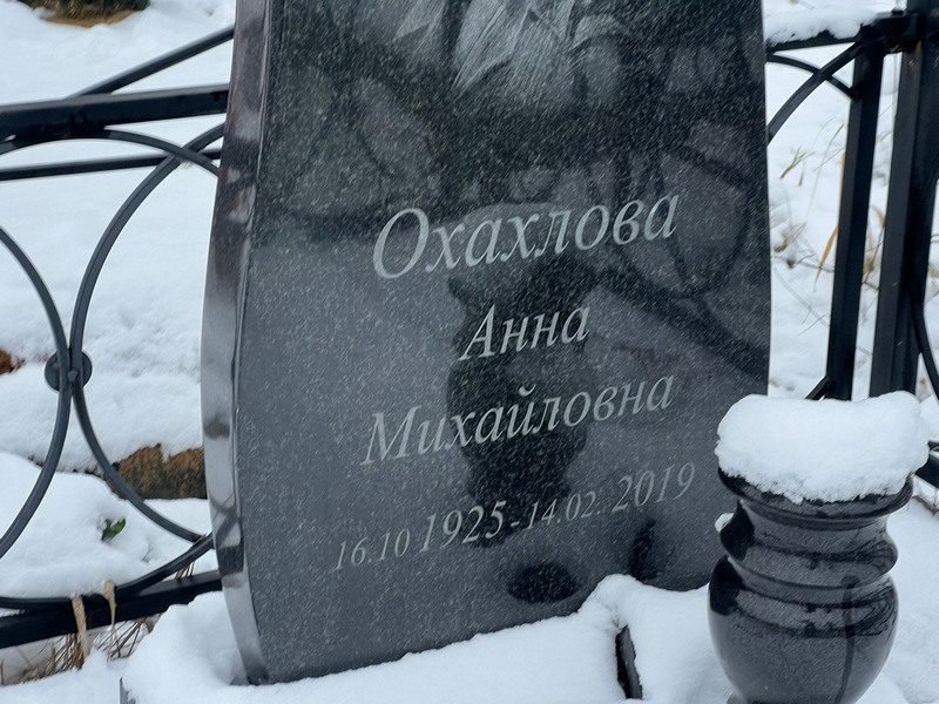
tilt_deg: -24.4
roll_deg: -0.3
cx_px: 470
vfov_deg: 19.1
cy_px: 352
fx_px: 2089
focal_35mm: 77
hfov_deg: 25.3
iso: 40
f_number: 2.8
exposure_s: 1/99
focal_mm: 9
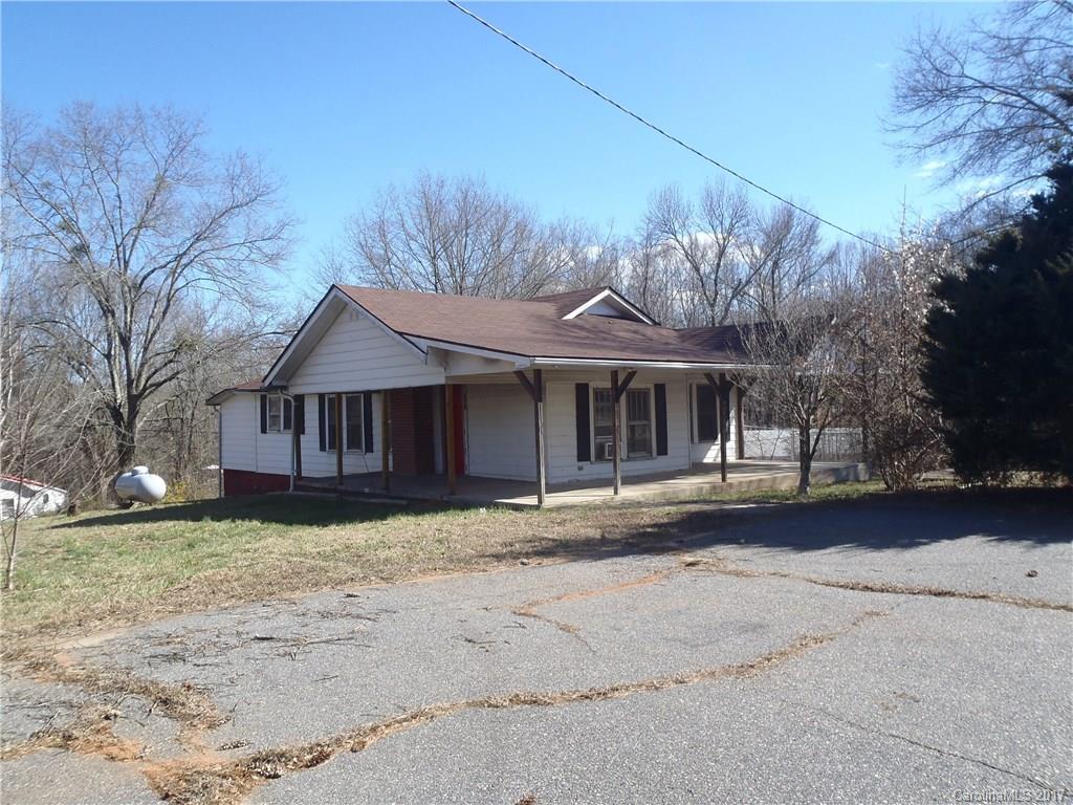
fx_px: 868
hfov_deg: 63.4
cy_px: 402
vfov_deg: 49.7
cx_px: 536
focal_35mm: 28
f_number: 4.5
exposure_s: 1/320
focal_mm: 5
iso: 80
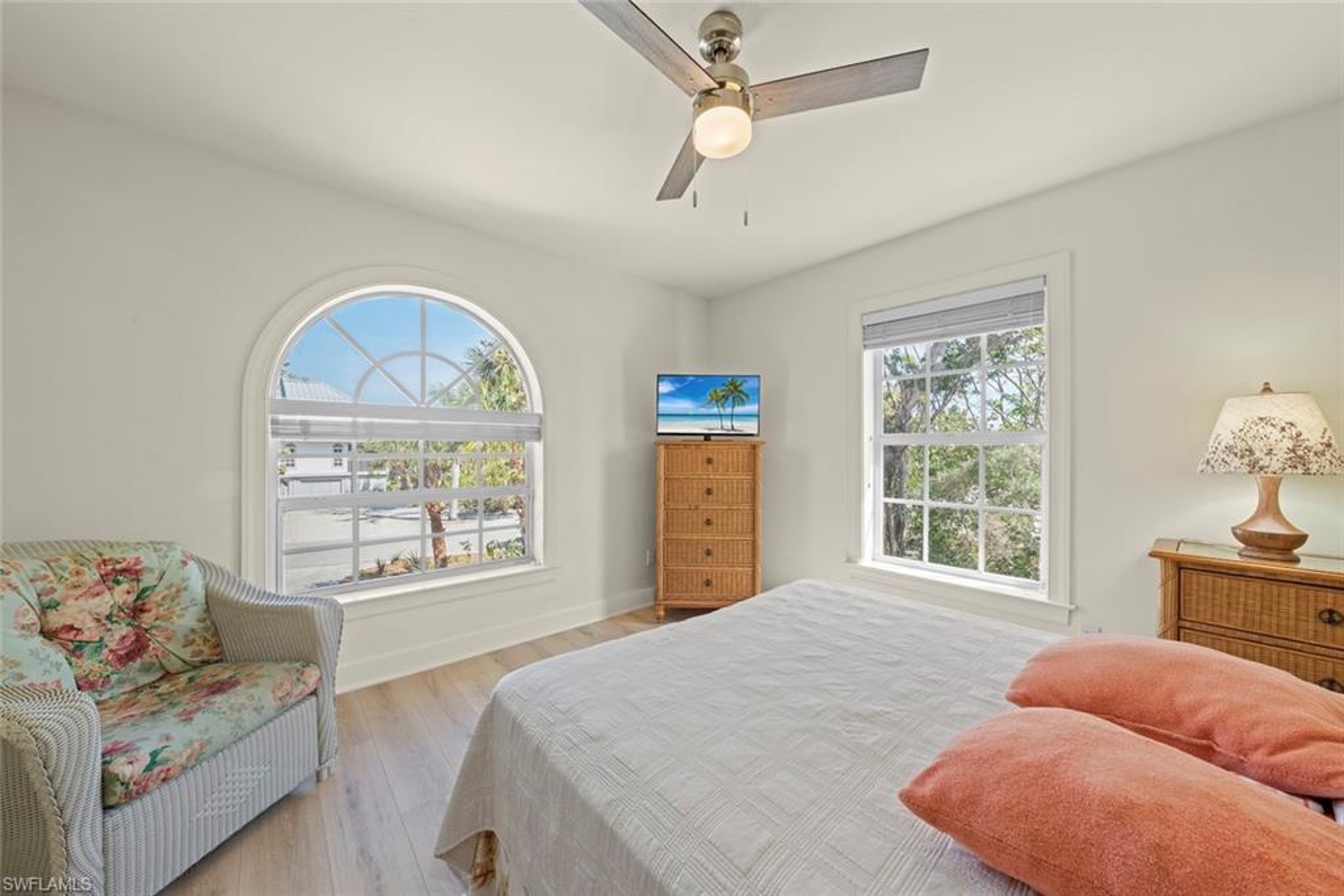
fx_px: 485
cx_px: 672
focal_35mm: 13
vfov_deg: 85.4
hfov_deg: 108.3
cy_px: 448
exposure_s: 1/4
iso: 160
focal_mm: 13
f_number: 10
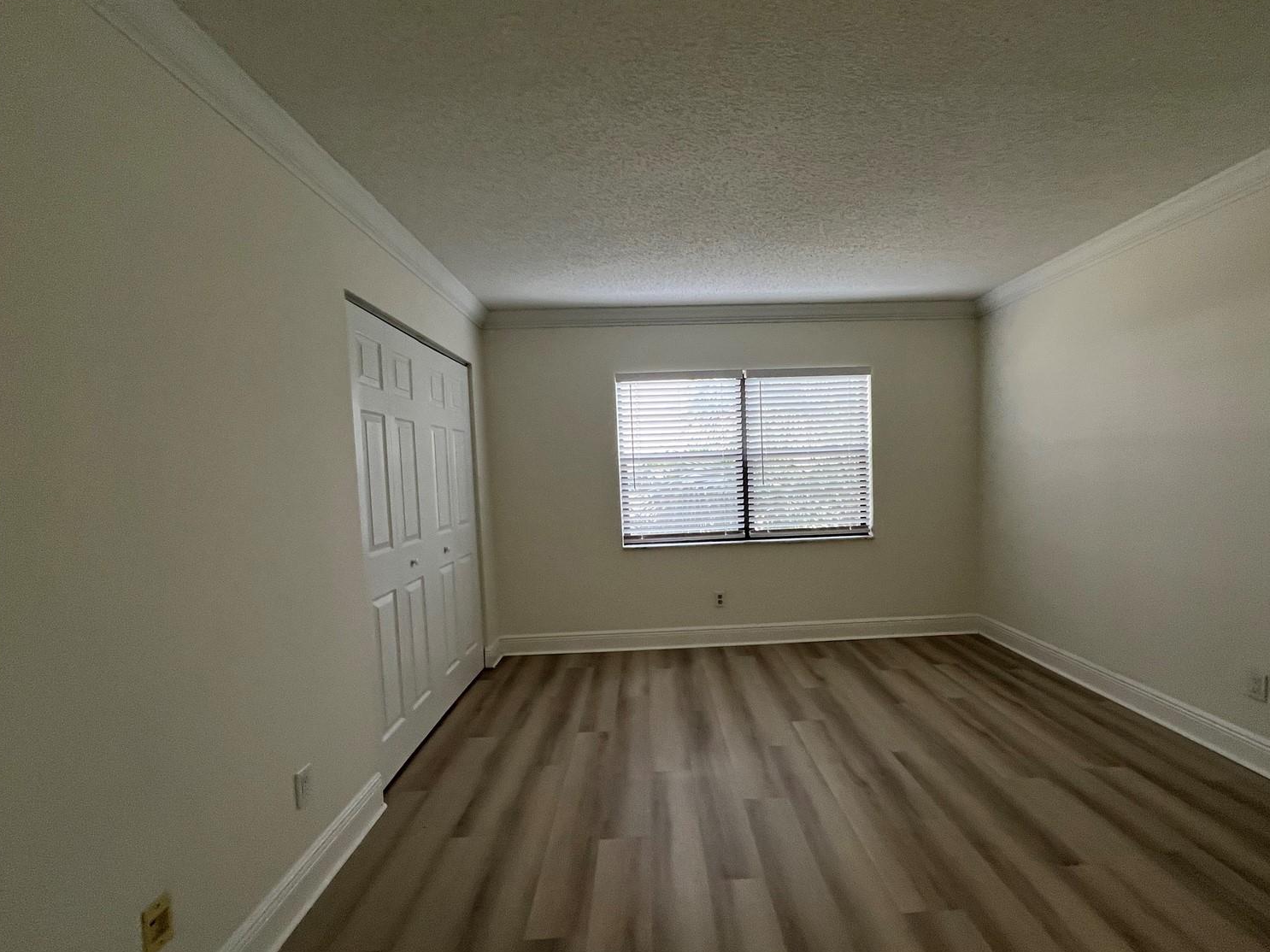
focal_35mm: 14
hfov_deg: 101.9
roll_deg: +2.7
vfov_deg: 85.6
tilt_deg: -3.1
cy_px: 499
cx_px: 675
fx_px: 514
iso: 200
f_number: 1.8
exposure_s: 1/120
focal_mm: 1.57
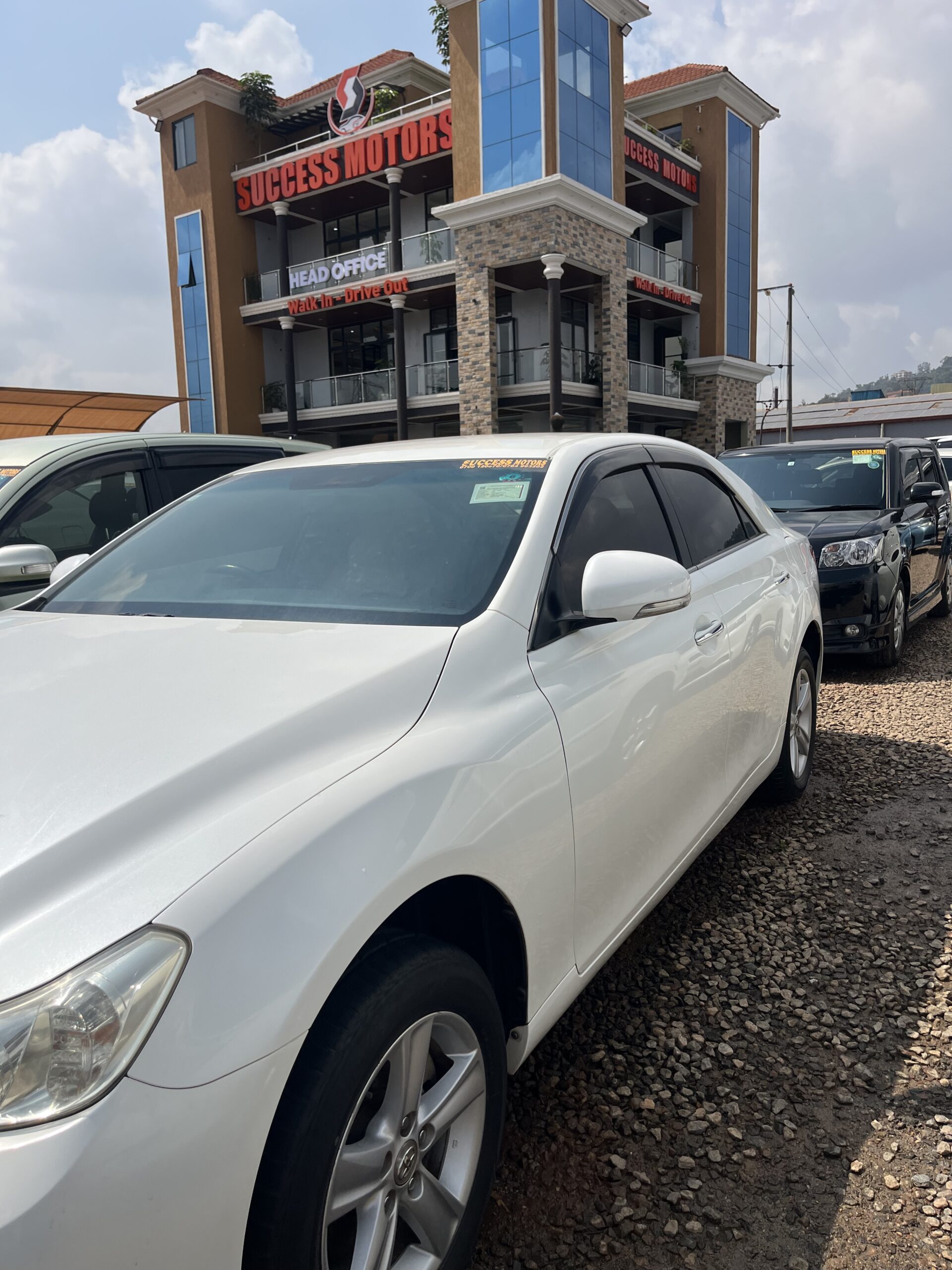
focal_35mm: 26
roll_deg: +2.8
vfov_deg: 67.3
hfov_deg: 53.1
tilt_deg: -8.2
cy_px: 635
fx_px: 953
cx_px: 476
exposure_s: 1/7874
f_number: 1.6
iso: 50
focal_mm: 5.1
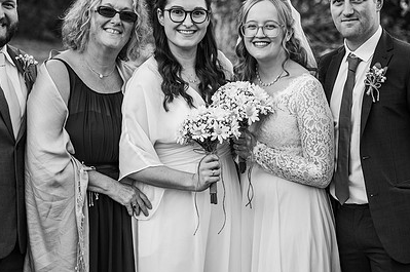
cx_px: 186
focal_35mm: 96
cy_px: 130
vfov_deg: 14.2
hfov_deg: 21.3
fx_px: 1092
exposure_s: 1/500
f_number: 2.8
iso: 100
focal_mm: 66
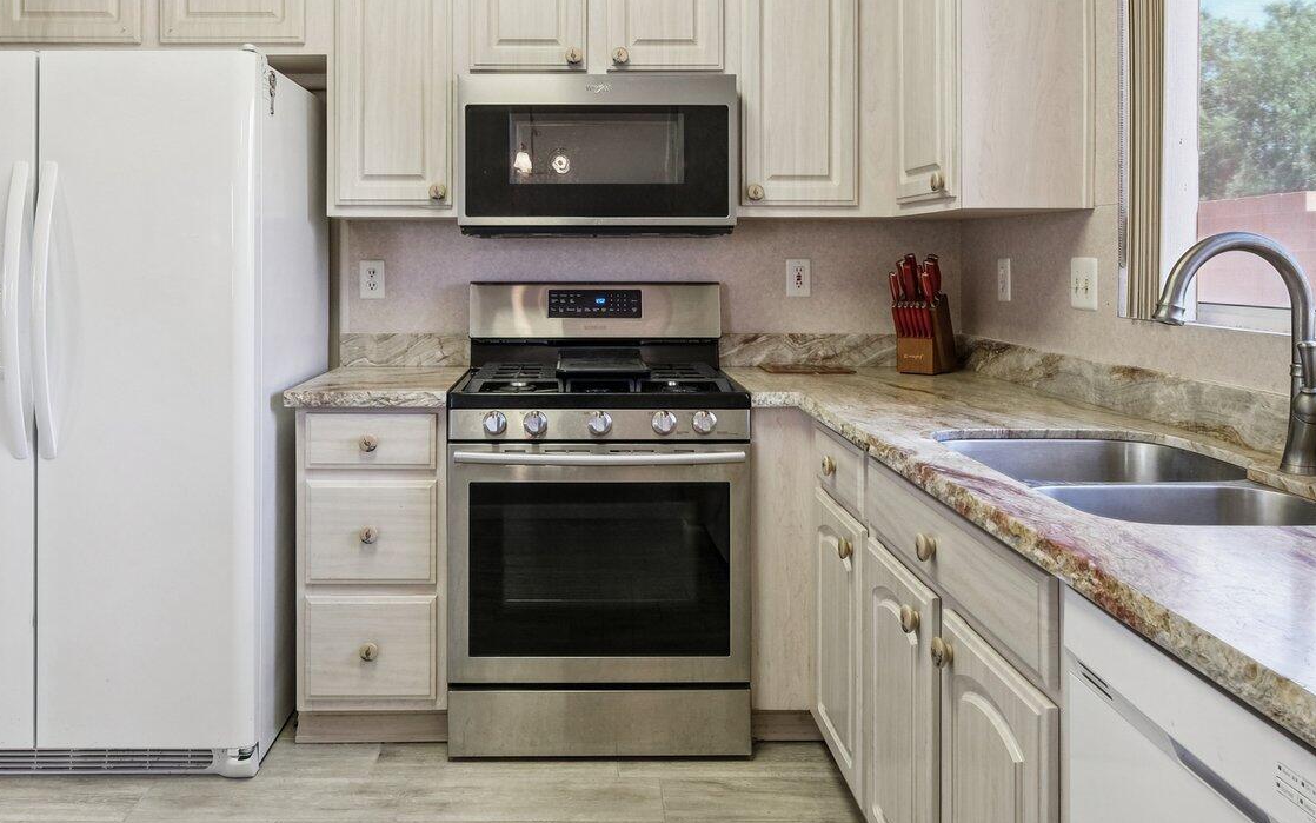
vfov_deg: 43.7
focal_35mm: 28
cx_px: 594
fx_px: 1004
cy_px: 255
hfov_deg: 66.3
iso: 400
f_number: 8
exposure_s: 1/10
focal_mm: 10
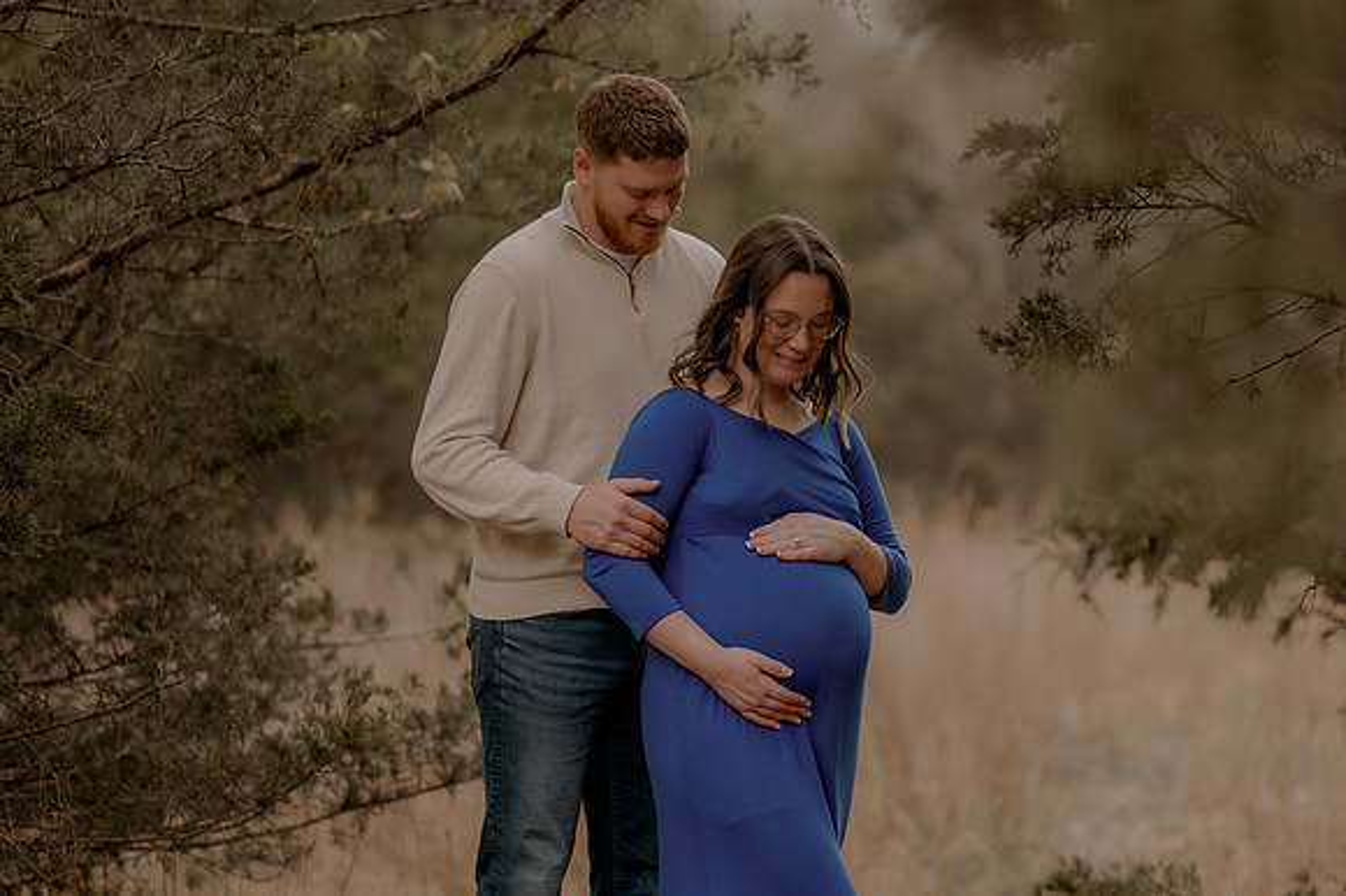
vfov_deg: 10.8
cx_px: 673
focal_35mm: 127
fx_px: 4746
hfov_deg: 16.1
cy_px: 448
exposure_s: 1/1000
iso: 200
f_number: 1.4
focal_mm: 85
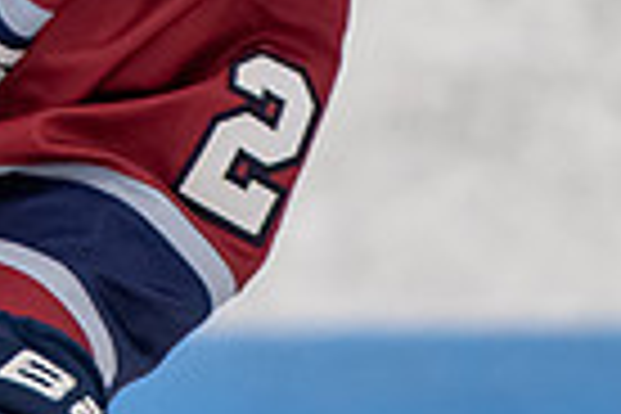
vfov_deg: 0.8
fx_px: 29305
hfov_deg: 1.2
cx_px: -63
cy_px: -494
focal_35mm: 1699
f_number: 3.2
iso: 800
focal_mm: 200
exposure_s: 1/500
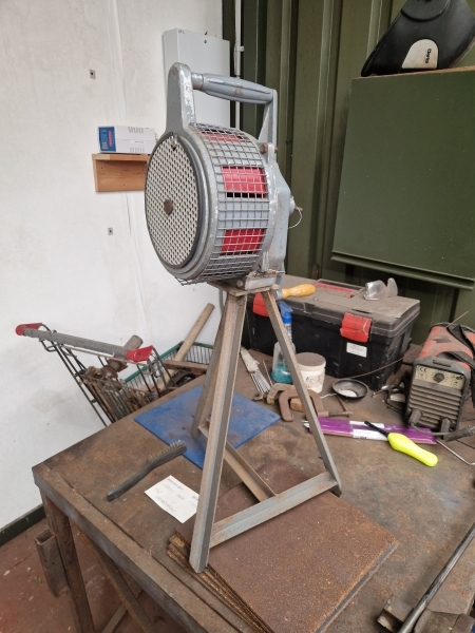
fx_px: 421
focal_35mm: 23
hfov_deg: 58.9
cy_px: 316
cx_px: 238
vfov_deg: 73.9
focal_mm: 5.4
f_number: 1.8
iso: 50
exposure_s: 1/100
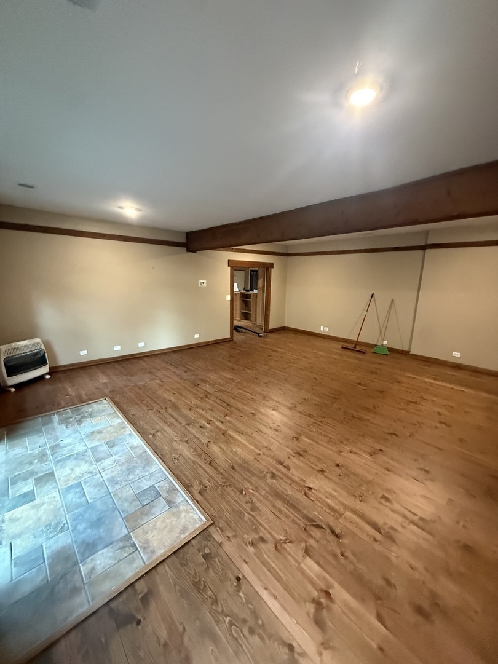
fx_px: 269
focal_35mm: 14
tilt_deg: -11.4
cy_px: 332
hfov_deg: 85.7
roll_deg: -0.6
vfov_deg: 102.1
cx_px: 249
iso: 1000
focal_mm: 2.22
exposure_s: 1/60
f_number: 2.2
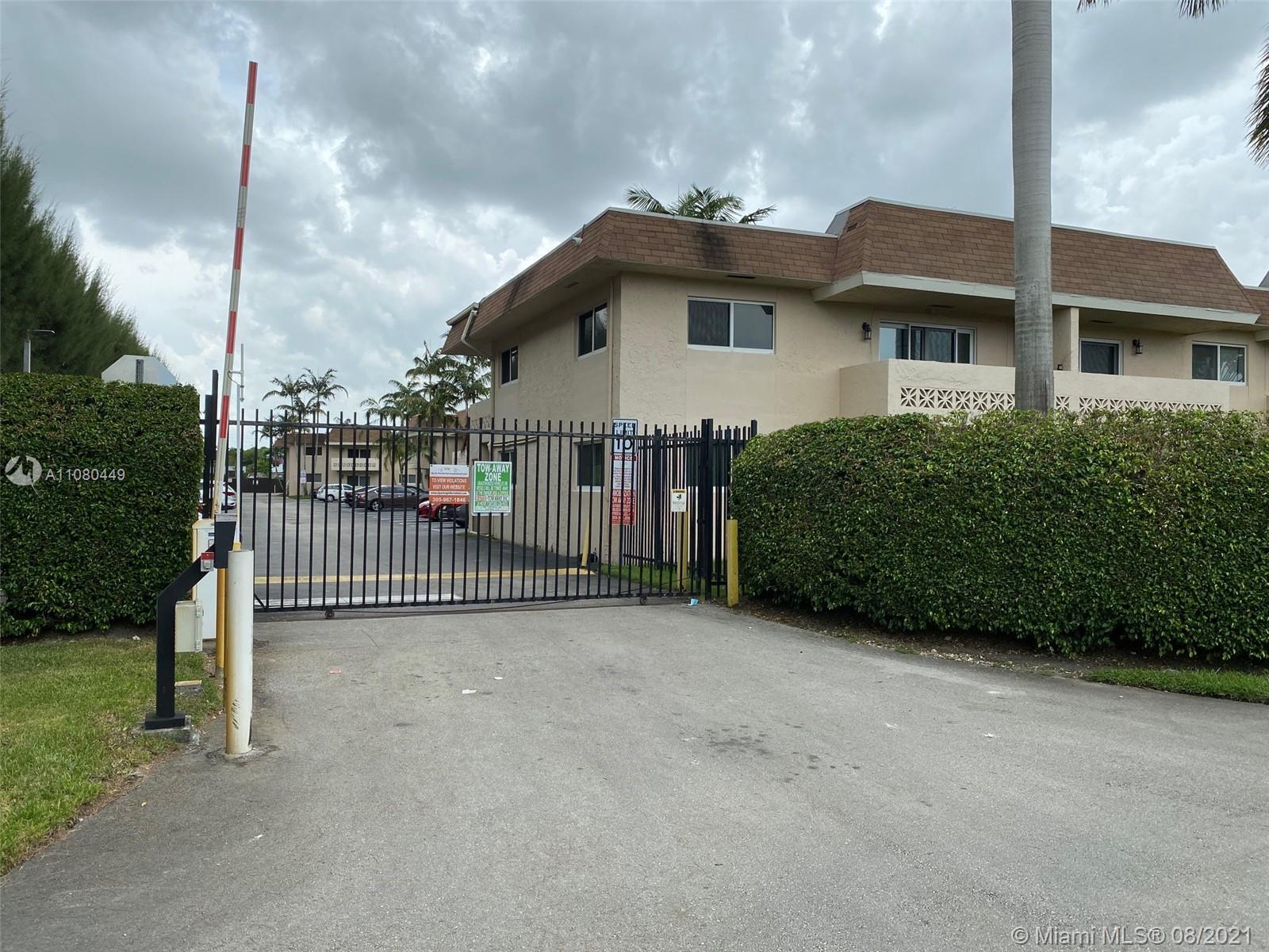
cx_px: 634
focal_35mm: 26
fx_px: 953
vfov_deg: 53.1
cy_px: 476
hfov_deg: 67.3
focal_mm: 4.25
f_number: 1.8
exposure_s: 1/1727
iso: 32
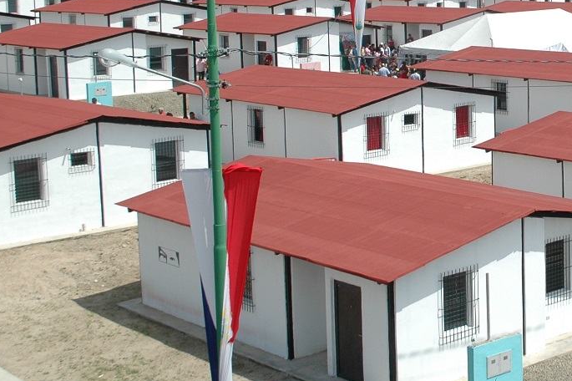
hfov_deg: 24.6
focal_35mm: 79
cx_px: 566
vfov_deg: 17.2
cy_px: 115
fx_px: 1255
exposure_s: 1/500
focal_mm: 24
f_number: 11
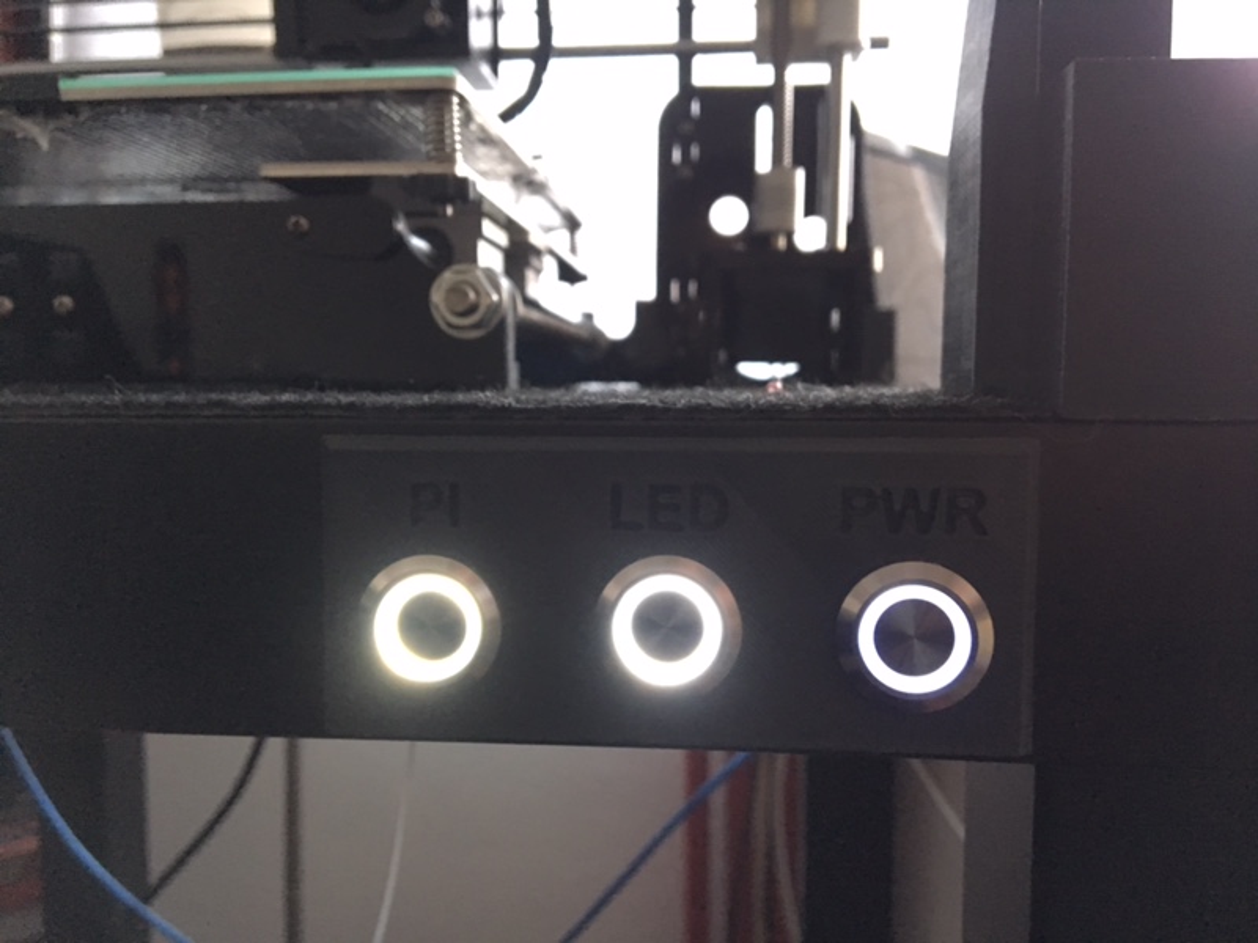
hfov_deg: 61.7
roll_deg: -0.4
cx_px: 629
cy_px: 472
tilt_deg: -5.2
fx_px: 1054
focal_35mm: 29
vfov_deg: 48.2
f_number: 2.2
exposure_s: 1/17
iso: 200
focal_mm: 4.15
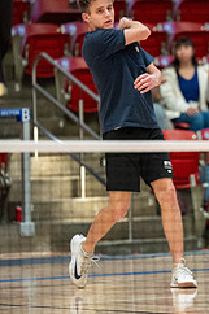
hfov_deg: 3.7
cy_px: 128
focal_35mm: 372
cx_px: 187
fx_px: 3244
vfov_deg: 5.5
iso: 5000
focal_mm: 200
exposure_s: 1/500
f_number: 2.8
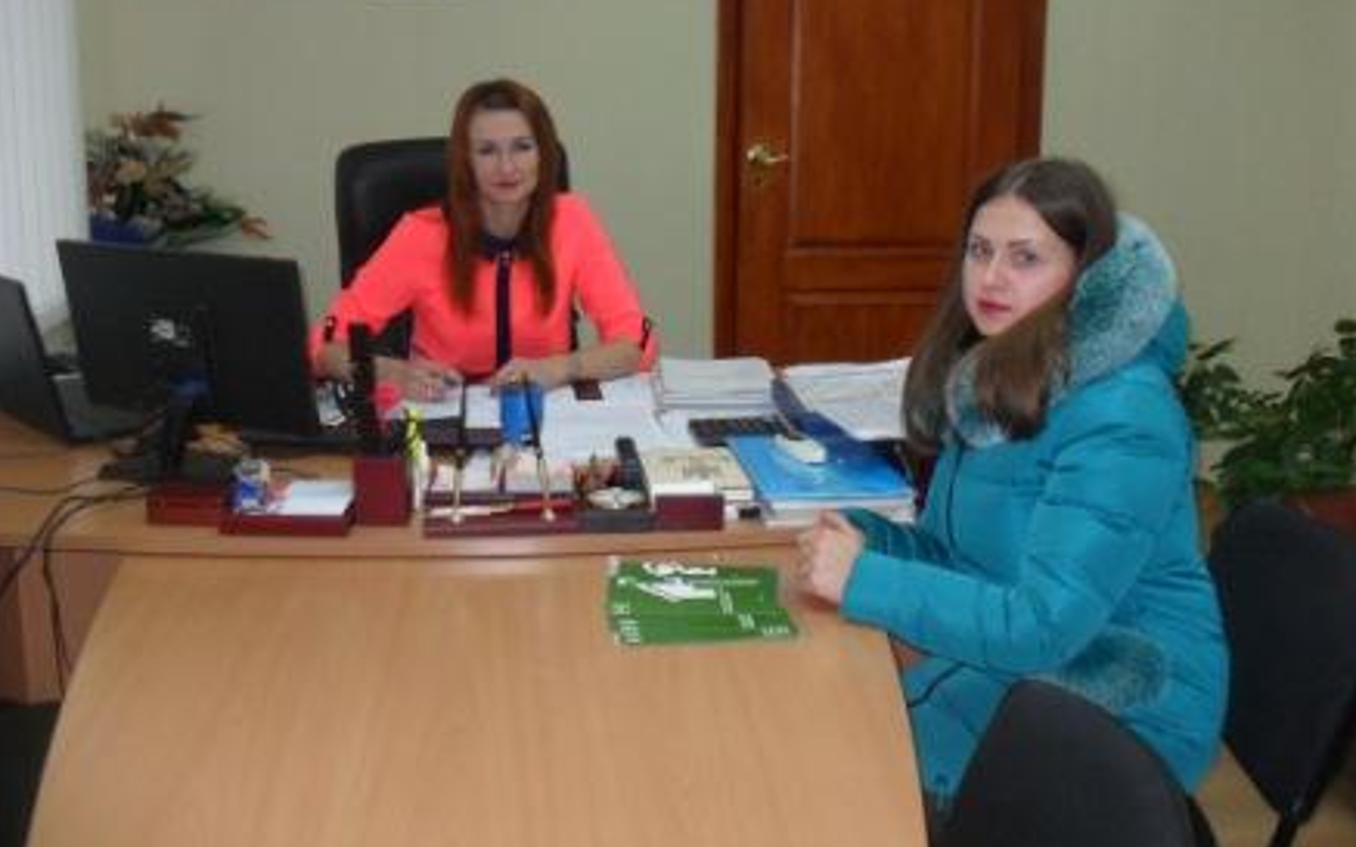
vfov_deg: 33.5
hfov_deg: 51.5
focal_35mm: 38
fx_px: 1404
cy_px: 335
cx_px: 689
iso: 200
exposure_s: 1/45
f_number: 3
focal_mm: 6.3
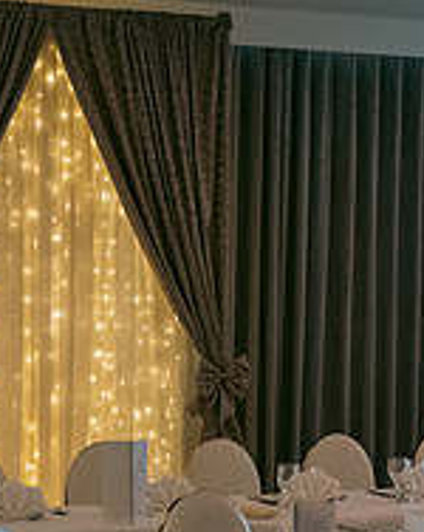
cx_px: 257
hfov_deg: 13.3
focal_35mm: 116
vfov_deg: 16.6
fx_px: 1823
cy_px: 344
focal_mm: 40
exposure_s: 1/160
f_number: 3.5
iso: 1000
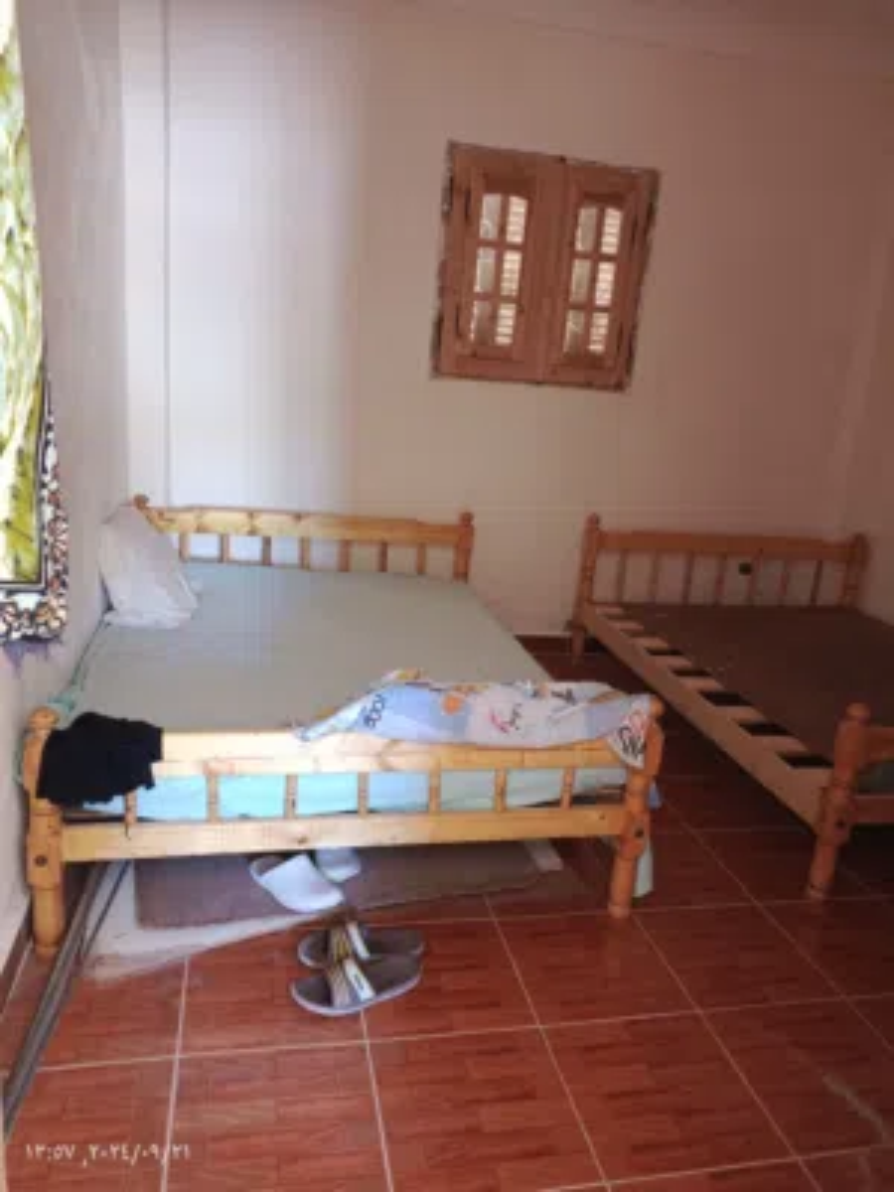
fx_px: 861
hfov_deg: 54.9
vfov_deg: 69.4
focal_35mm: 25
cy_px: 596
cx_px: 447
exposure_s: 1/20
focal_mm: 4.74
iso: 2025
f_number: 1.79
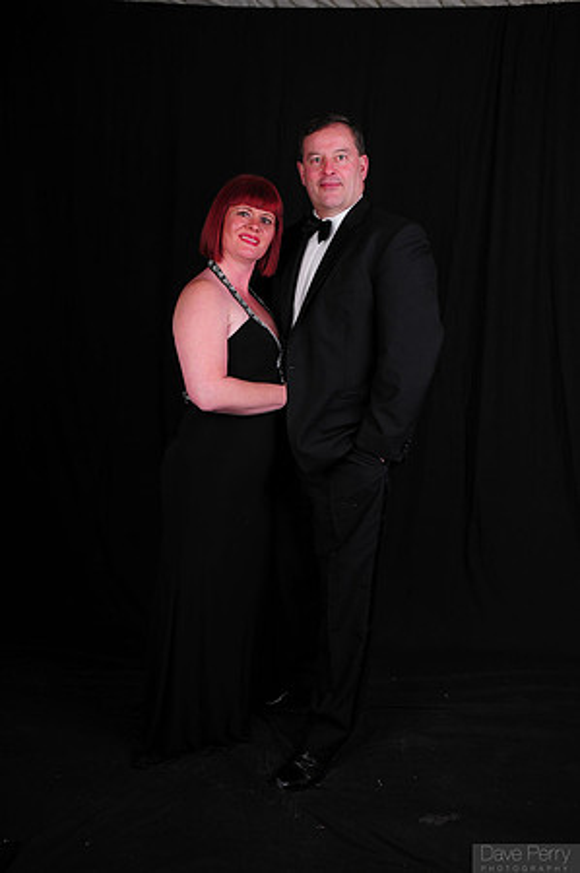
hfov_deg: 39.9
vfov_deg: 57.3
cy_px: 436
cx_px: 290
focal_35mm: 33
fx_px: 799
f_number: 8
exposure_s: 1/125
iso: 200
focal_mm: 22
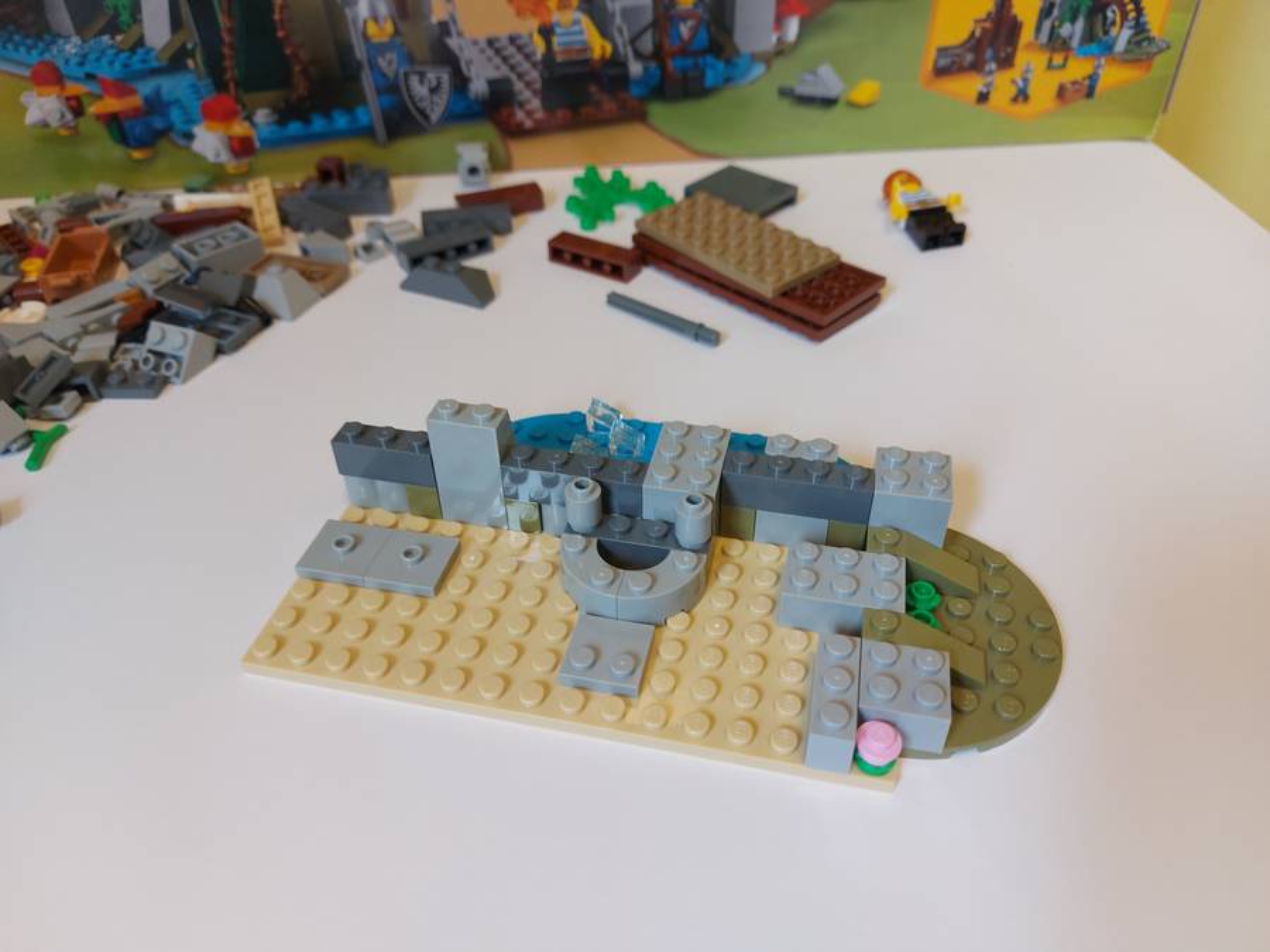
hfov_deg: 71.6
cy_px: 476
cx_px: 635
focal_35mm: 24
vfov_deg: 56.8
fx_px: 881
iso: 125
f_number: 1.8
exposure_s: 1/50
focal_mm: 5.23
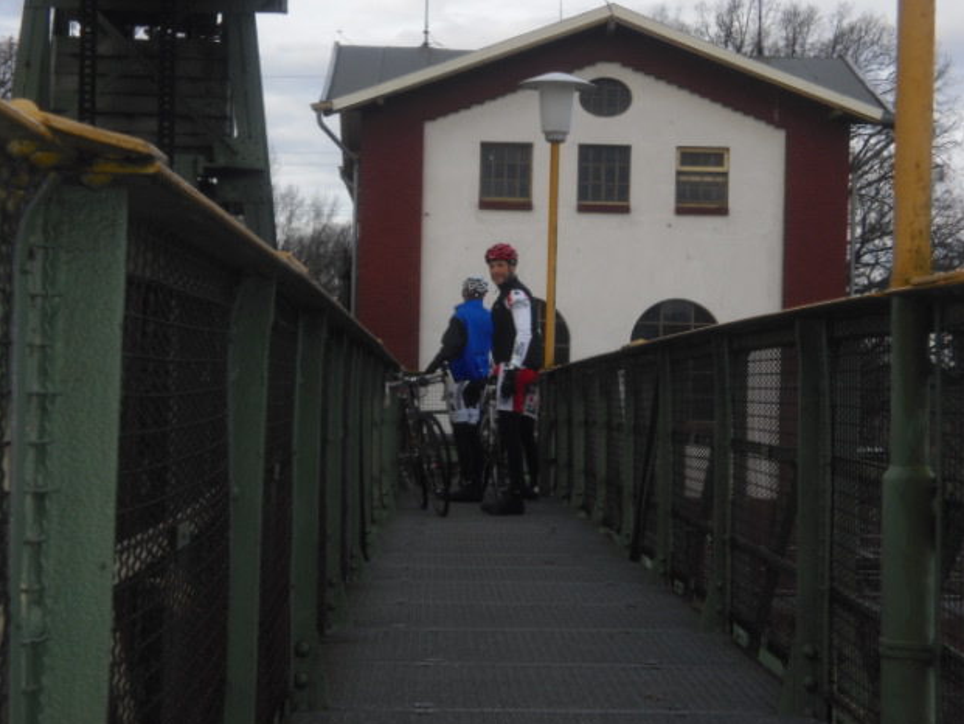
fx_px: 1922
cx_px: 483
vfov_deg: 21.3
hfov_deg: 28.2
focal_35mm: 69
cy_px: 359
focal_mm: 11.16
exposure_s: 1/200
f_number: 4.3
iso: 64
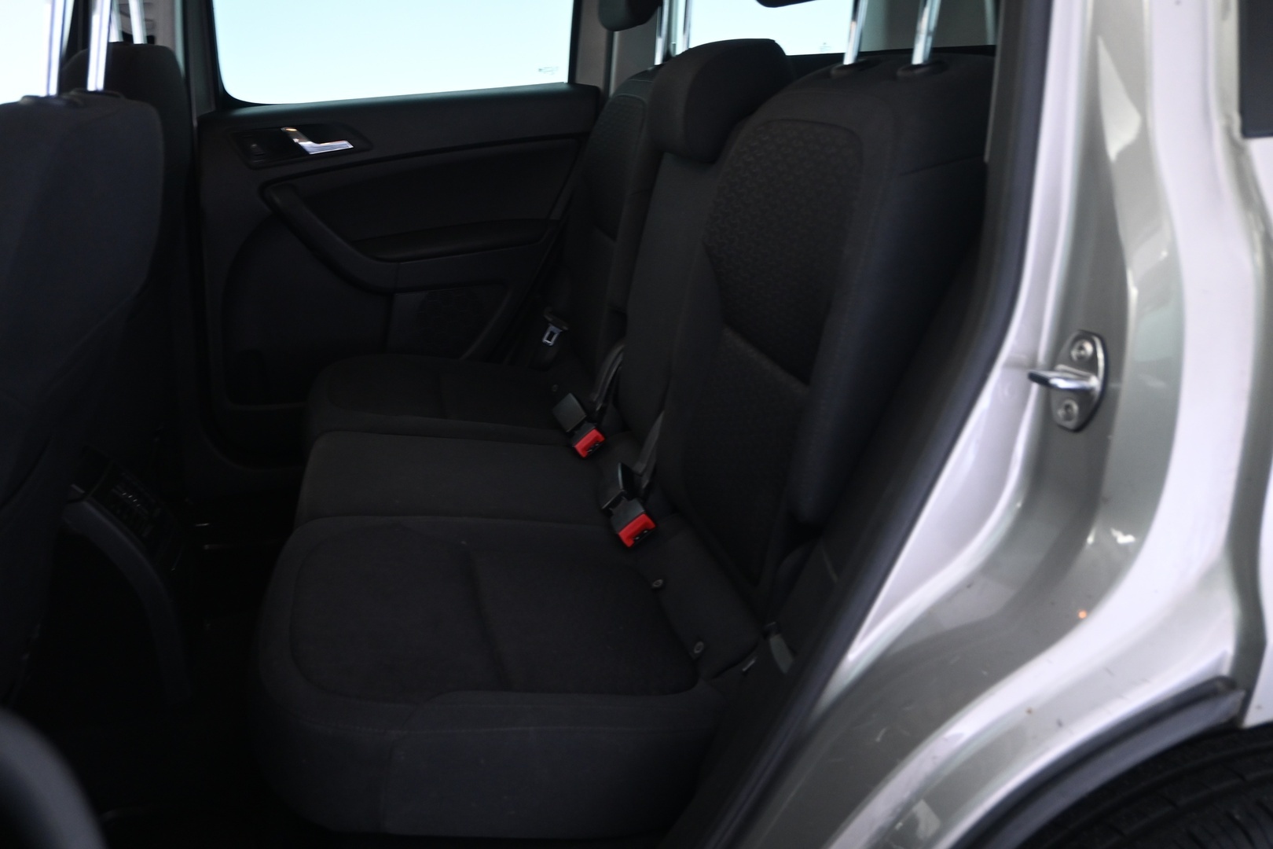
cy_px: 424
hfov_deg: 63.2
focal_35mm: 29
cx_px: 636
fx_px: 1034
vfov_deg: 44.6
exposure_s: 1/8
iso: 1000
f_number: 3.8
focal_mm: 19.5
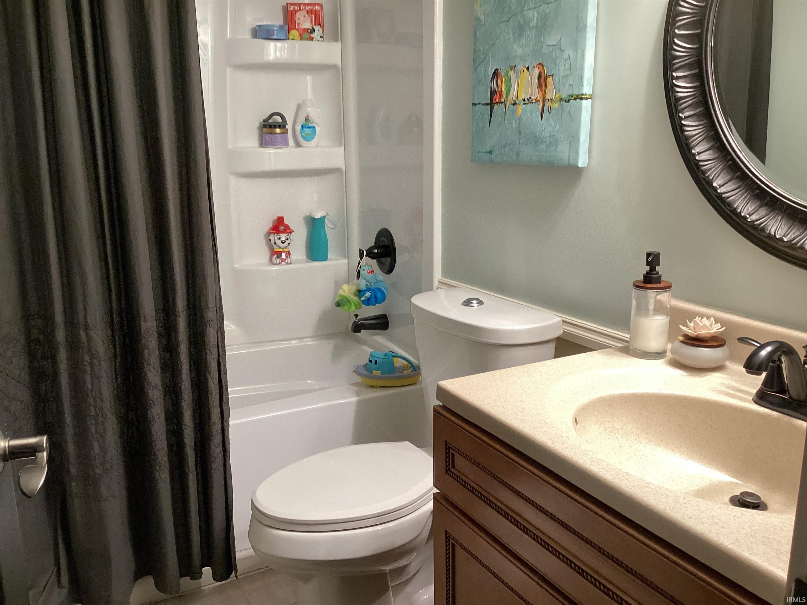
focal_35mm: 31
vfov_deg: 45.4
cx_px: 404
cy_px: 302
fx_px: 723
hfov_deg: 58.4
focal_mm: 3.3
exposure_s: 1/60
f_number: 2.4
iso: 200
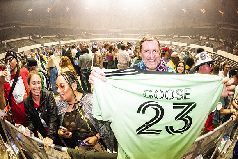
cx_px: 119
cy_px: 80
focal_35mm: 16
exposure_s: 1/160
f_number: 5.6
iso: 5000
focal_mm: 16
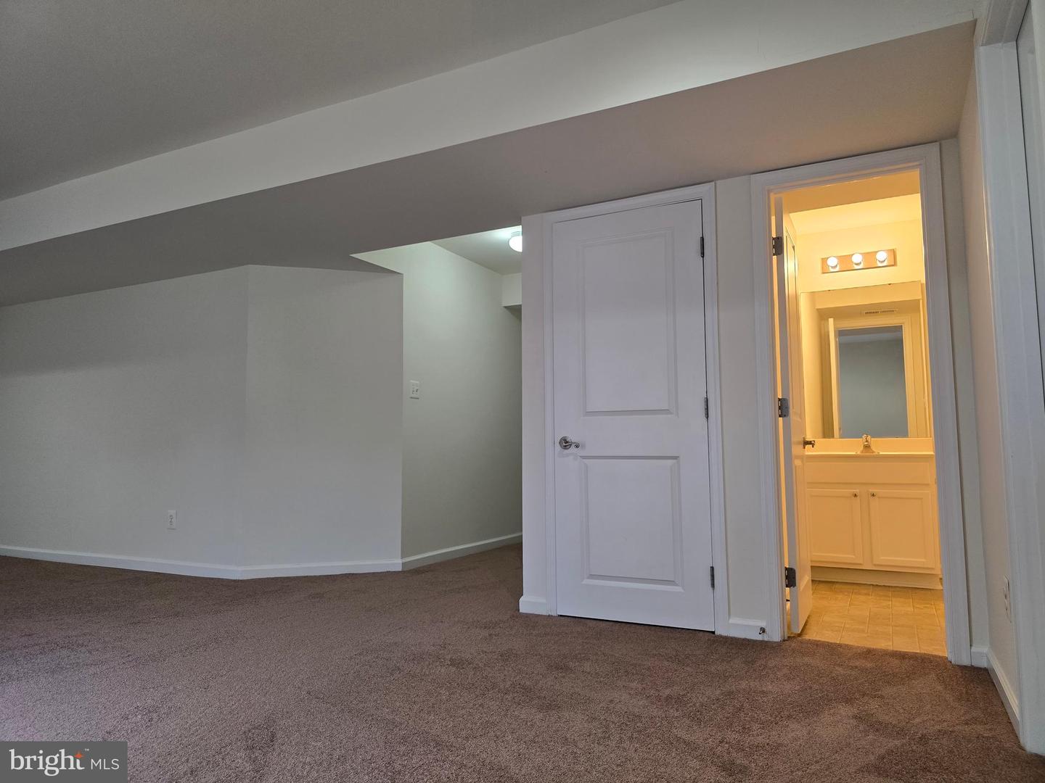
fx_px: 694
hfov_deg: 73.9
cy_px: 392
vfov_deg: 58.9
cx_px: 522
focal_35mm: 23
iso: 125
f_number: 1.7
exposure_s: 1/120
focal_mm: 6.3
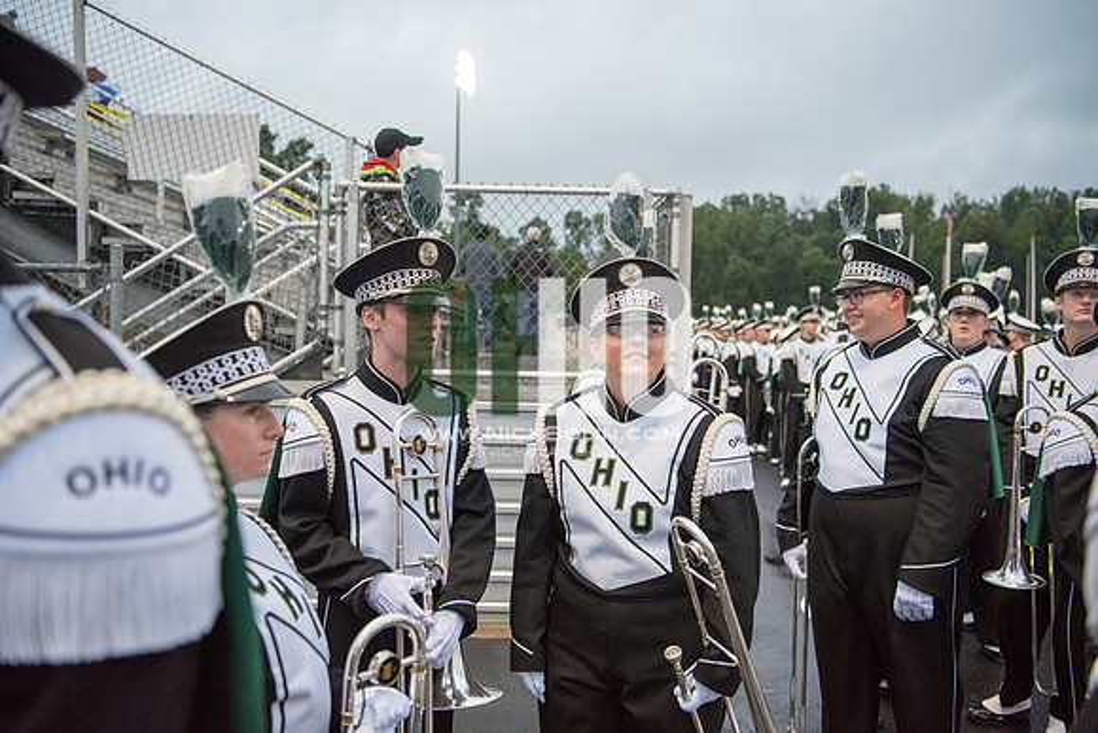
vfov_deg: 37.9
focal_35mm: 35
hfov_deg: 54.4
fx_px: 1068
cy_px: 366
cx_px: 549
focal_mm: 35
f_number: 3.2
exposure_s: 1/800
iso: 2000
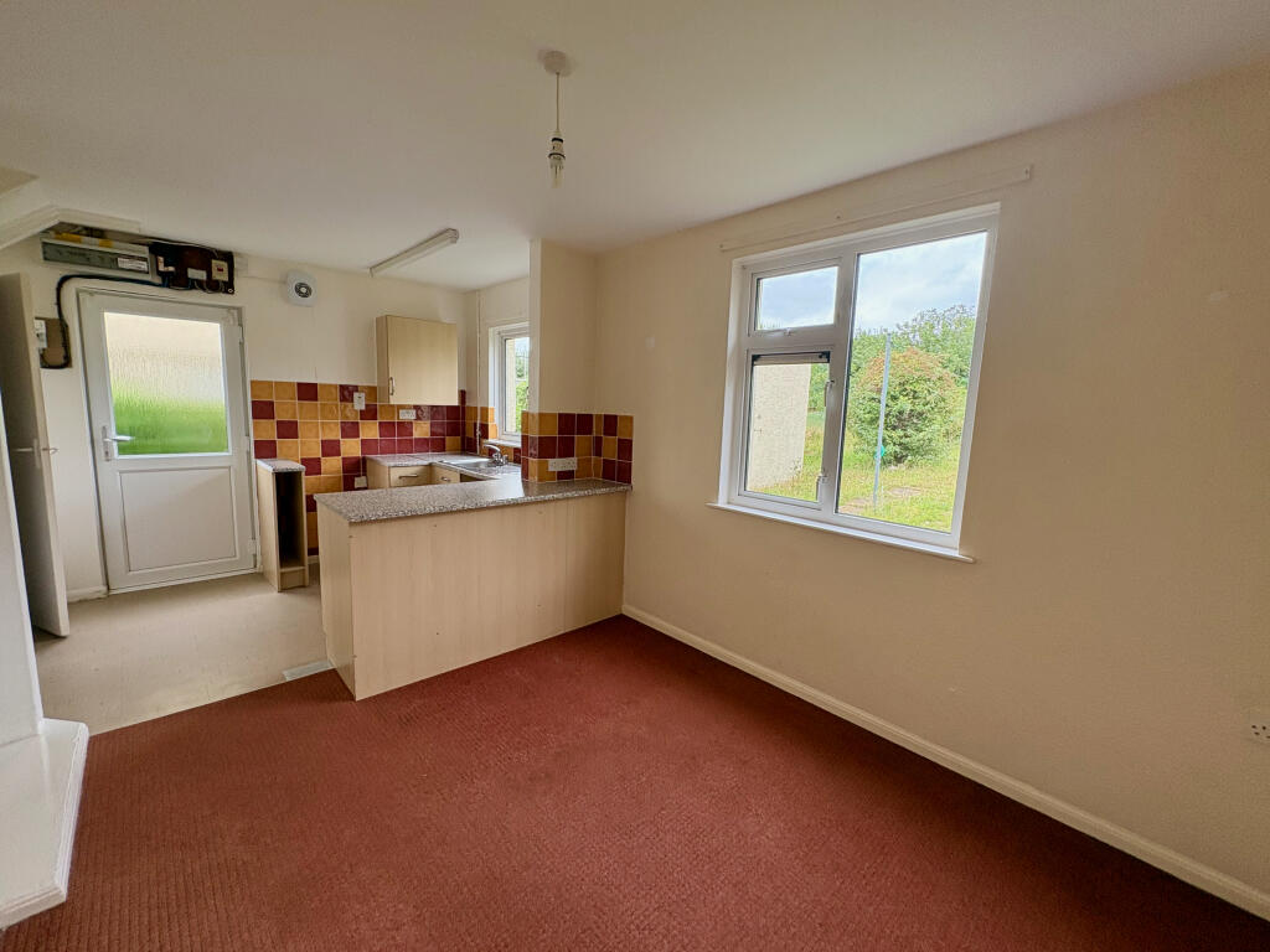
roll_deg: +0.2
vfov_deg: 85.7
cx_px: 635
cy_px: 476
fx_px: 514
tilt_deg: -8.1
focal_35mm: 14
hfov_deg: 102.1
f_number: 2.2
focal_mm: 2.22
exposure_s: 1/138
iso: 64
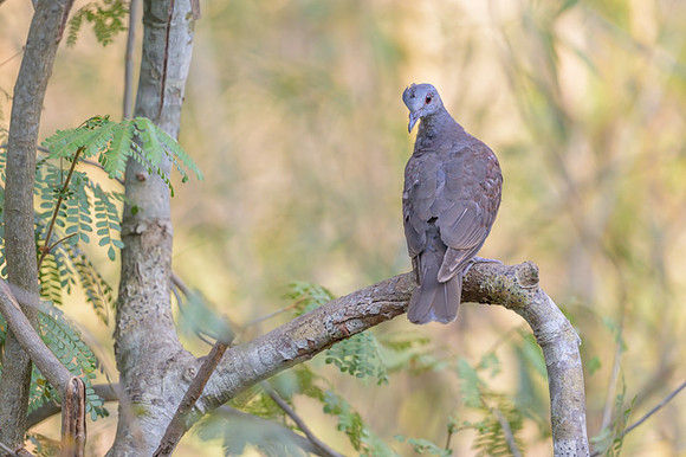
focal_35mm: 499
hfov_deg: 4.1
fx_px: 9503
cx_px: 343
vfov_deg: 2.8
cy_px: 172
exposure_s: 1/1000
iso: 800
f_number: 2.8
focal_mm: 400
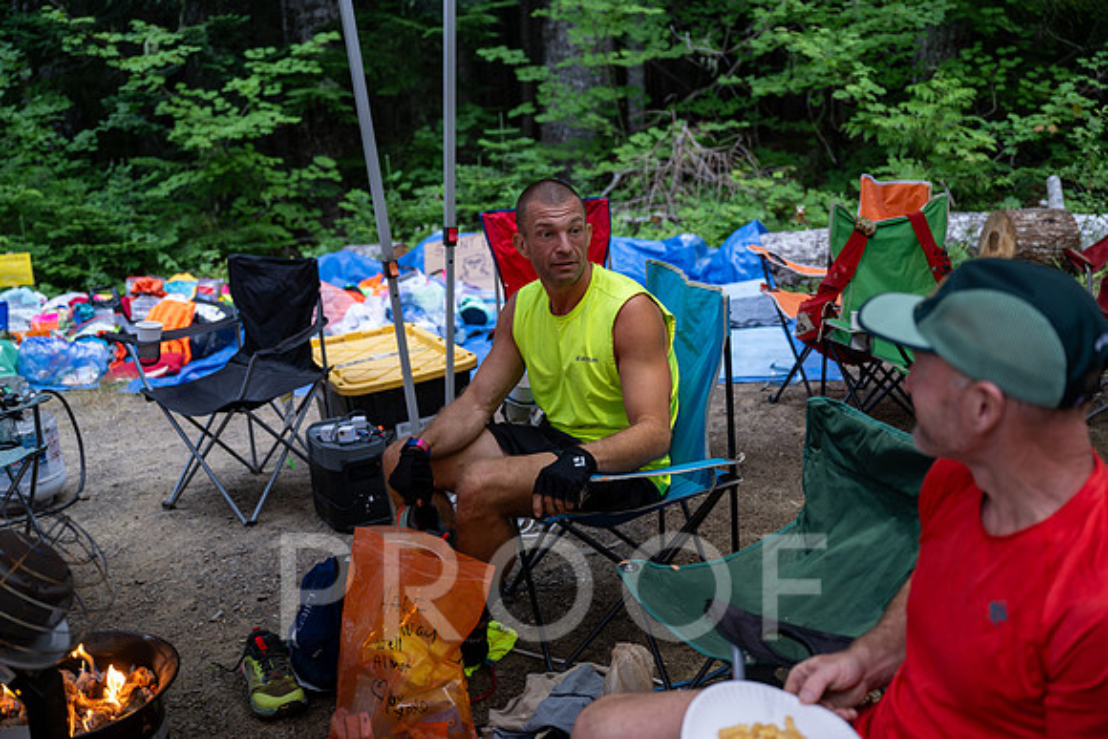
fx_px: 1170
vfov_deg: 35.1
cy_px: 370
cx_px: 554
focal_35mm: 38
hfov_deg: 50.7
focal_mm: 38
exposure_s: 1/125
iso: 1250
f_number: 2.8
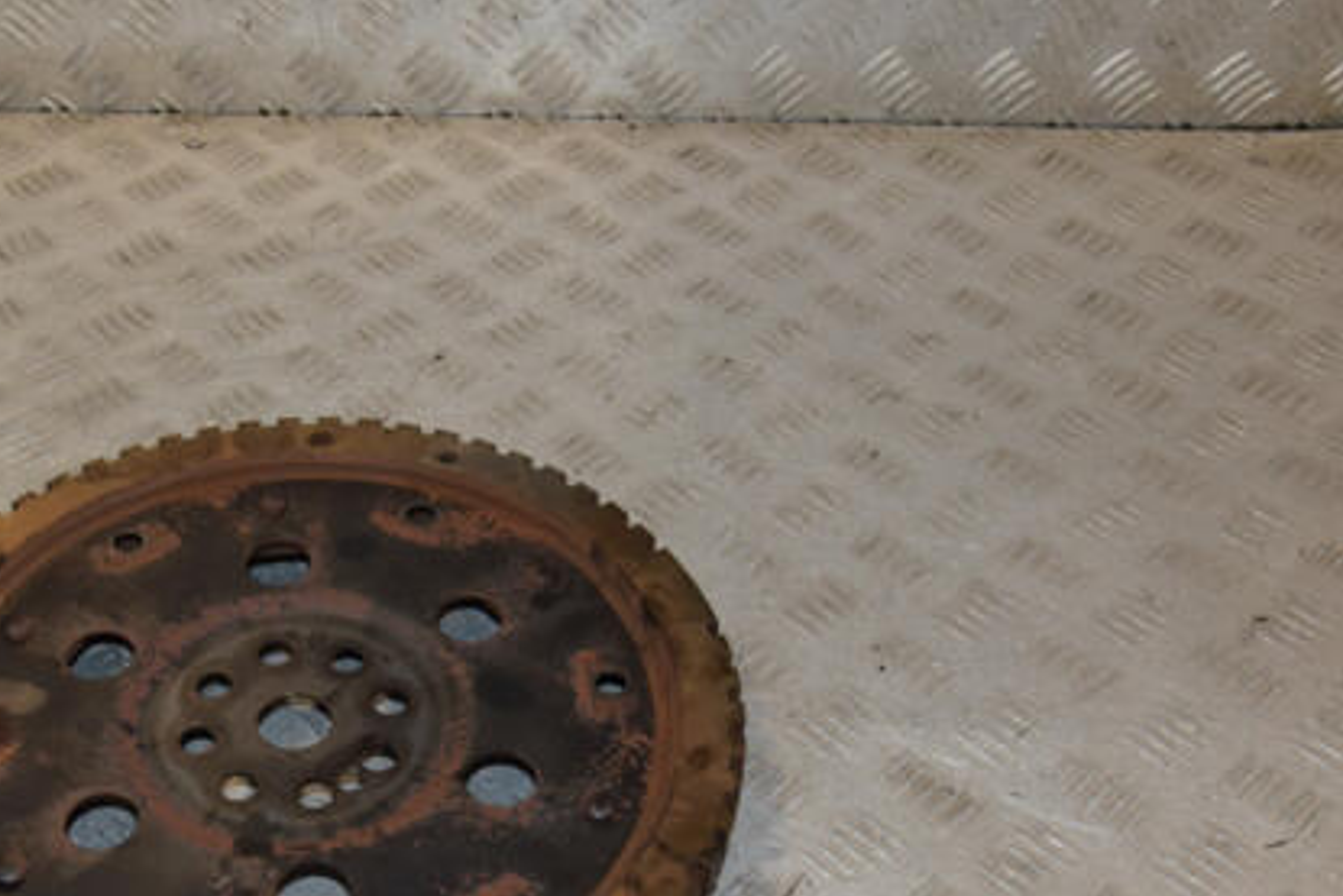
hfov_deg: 37.8
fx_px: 1940
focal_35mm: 52
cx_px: 453
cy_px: 640
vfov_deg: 25.8
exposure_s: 1/200
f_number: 8
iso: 800
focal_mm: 24
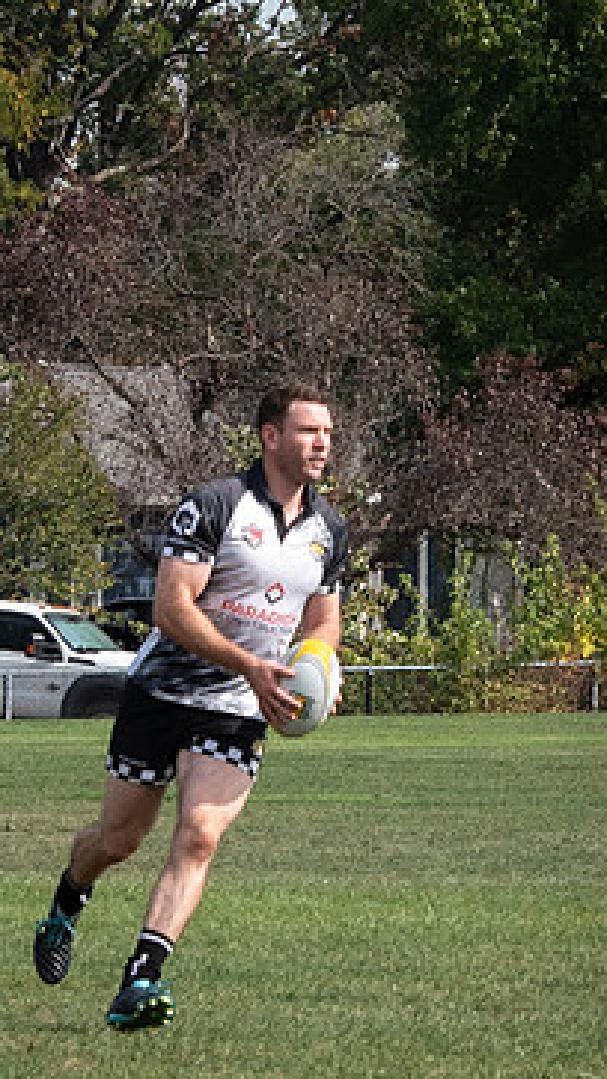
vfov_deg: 4.2
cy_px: 718
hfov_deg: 2.3
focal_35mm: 517
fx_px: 14804
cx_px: 411
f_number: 9
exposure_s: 1/1250
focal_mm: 112
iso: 400
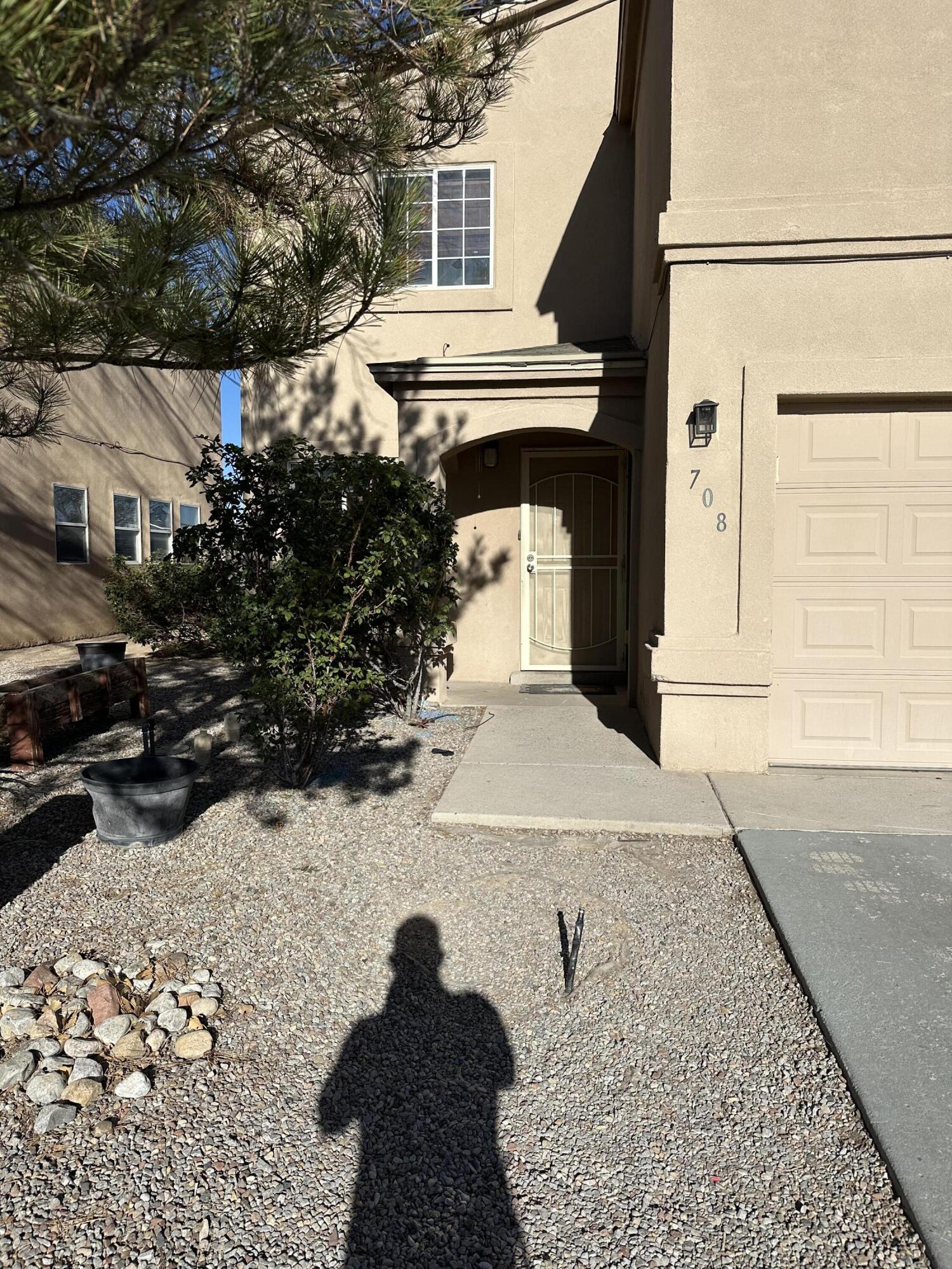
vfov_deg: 71.6
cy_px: 634
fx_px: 880
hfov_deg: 56.8
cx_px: 476
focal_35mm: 24
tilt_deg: -2.9
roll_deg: -0.7
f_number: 1.78
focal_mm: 6.86
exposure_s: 1/7576
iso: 80
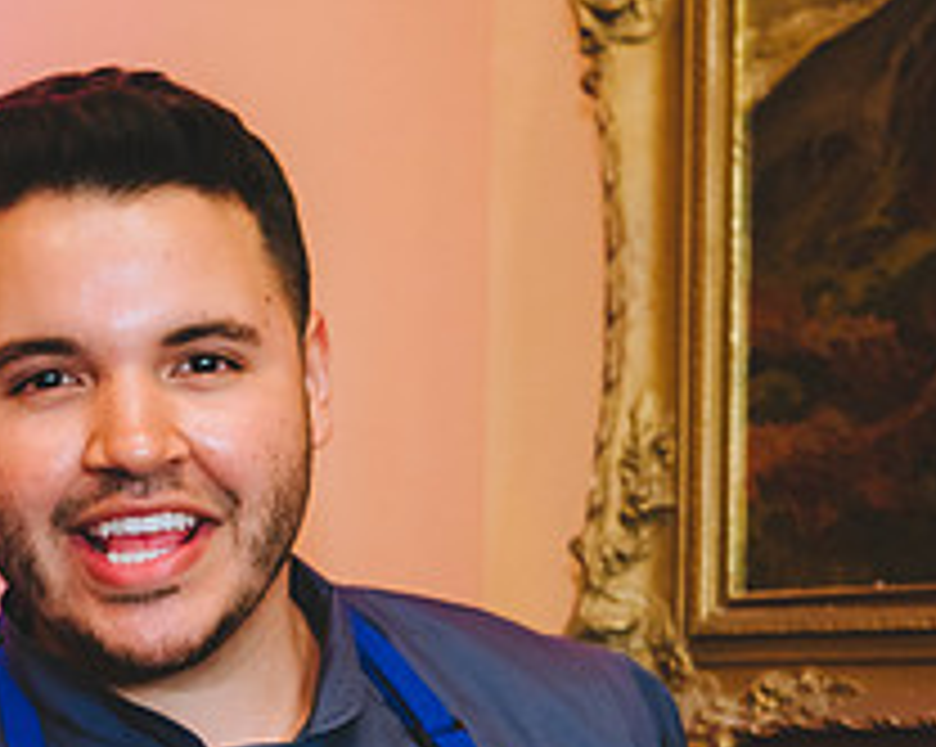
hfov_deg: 12.4
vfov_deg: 9.8
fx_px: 4262
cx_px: -5
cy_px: 933
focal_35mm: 154
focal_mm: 50
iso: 800
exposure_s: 1/160
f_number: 3.5
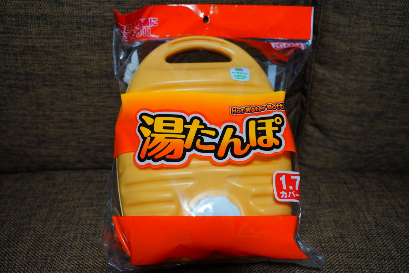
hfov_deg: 61.9
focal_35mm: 30
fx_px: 341
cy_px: 136
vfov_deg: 43.6
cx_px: 204
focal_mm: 30
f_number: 4.5
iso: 500
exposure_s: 1/60
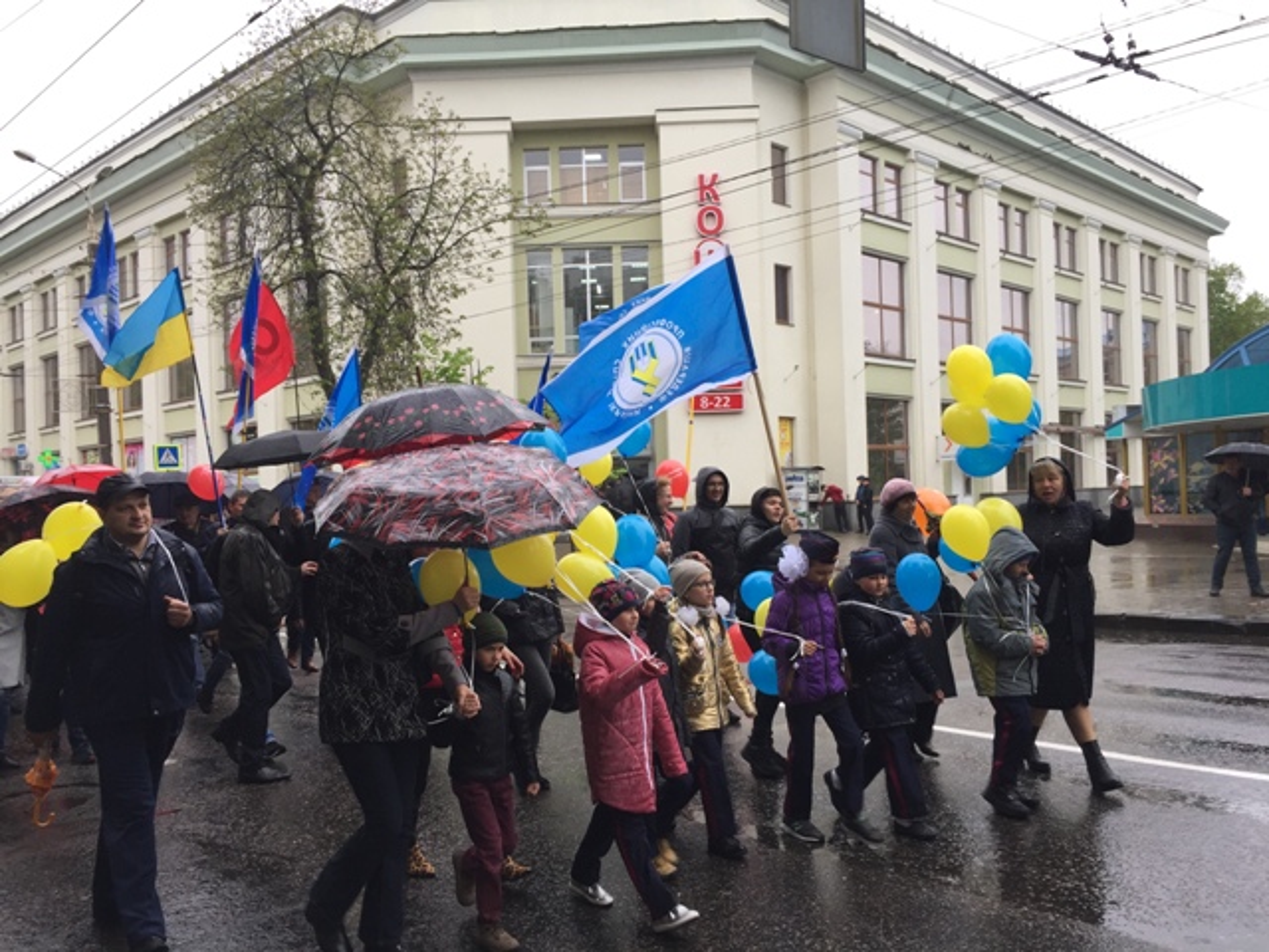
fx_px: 1063
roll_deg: +1.6
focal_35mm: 29
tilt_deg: +0.0
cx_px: 634
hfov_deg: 61.7
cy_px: 476
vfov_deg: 48.2
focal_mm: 4.15
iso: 40
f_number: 2.2
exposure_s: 1/100
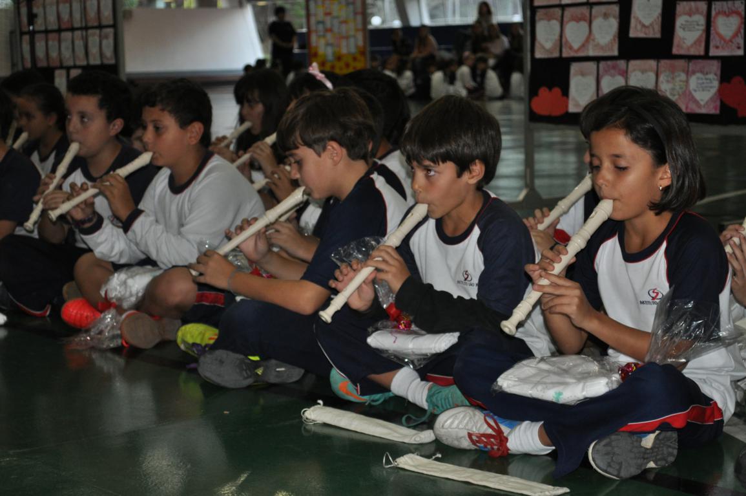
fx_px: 1614
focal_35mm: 78
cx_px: 373
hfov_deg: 26.0
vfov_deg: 17.4
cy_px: 248
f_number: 5.6
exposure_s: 1/60
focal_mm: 52
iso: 800
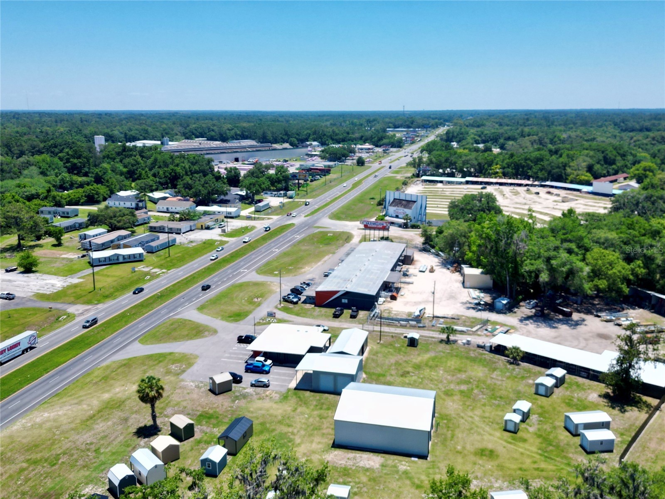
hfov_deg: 71.6
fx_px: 461
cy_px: 250
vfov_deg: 56.8
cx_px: 332
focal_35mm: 24
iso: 150
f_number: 1.7
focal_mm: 6.72
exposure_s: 1/4000
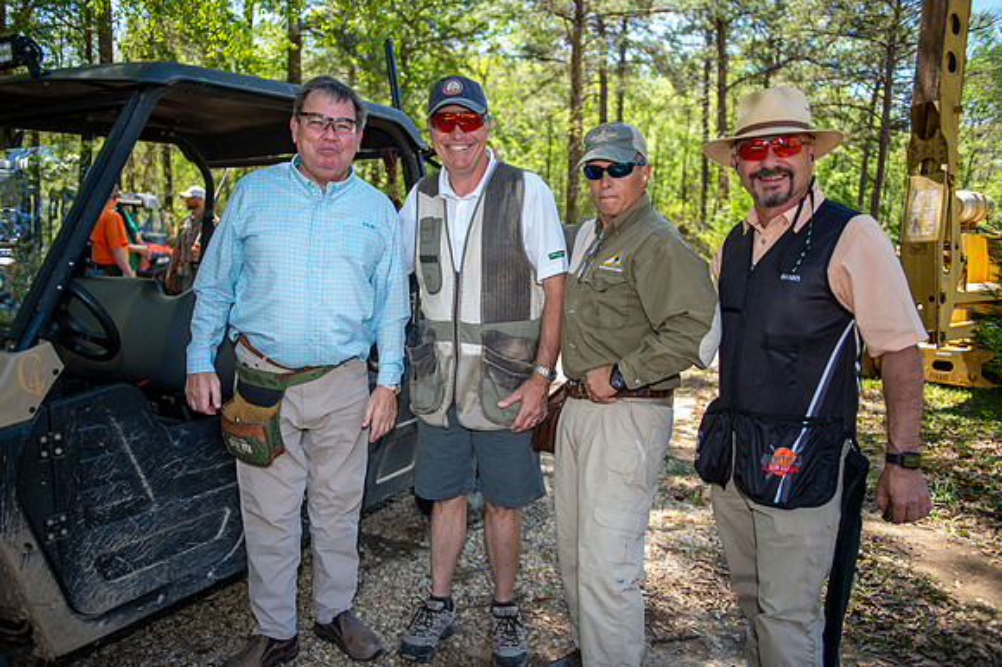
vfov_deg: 46.4
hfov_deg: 65.5
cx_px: 501
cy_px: 334
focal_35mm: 28
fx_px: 779
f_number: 2.8
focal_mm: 28
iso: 50
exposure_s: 1/160
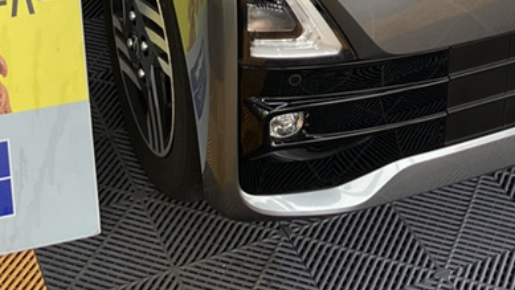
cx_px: 363
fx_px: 1284
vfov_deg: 11.6
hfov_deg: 22.5
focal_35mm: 94
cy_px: -295
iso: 32
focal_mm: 3.99
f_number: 1.8
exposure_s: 1/120
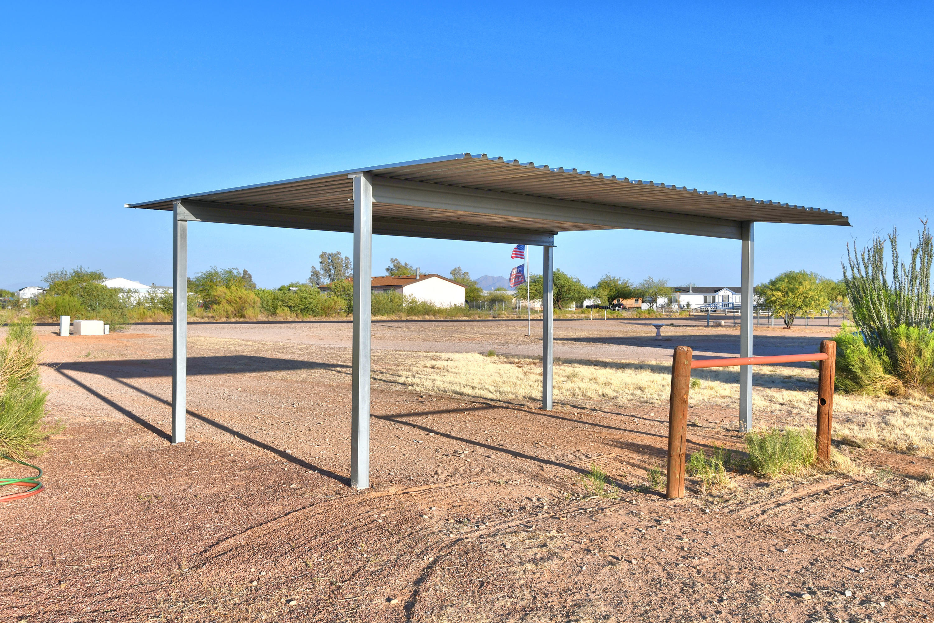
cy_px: 312
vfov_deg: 40.0
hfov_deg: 57.2
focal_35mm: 33
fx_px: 856
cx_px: 467
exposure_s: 1/320
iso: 100
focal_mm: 22
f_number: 9
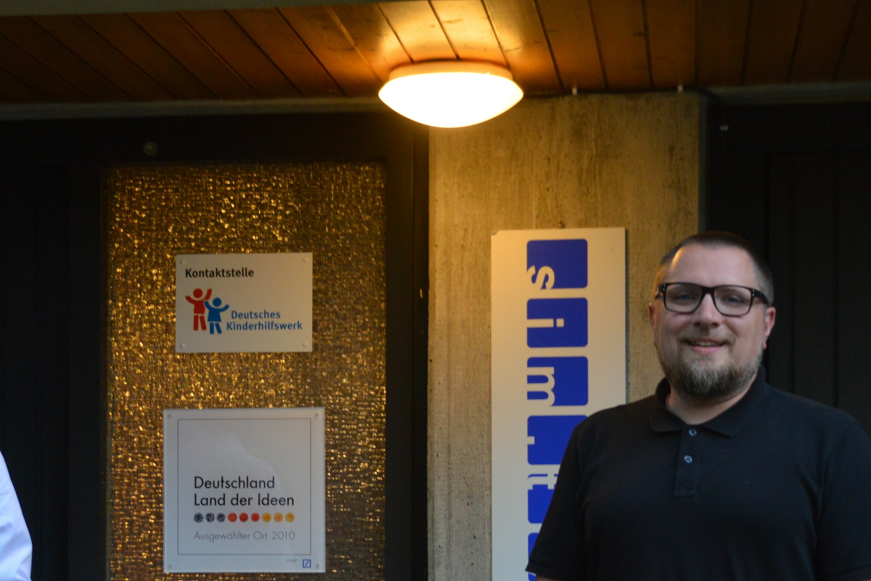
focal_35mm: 95
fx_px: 2298
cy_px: 485
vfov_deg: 14.3
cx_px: 355
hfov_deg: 21.4
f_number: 4
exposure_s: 1/60
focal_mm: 32
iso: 400
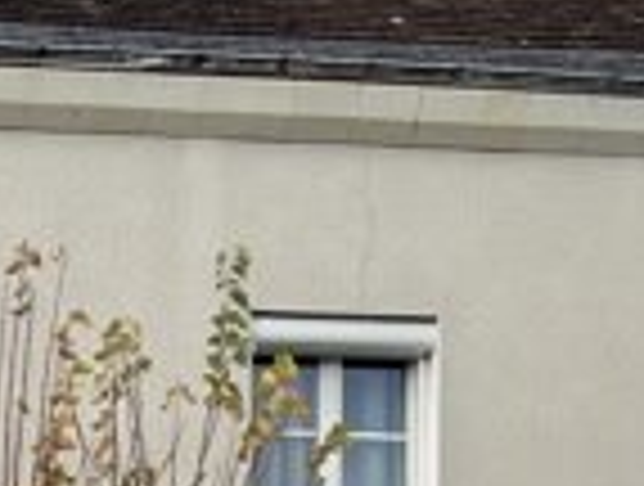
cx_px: -122
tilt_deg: +5.0
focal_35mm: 145
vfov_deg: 9.9
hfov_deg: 13.2
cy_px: 783
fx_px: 2704
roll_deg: -0.9
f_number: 1.6
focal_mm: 5.1
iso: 50
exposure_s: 1/2513
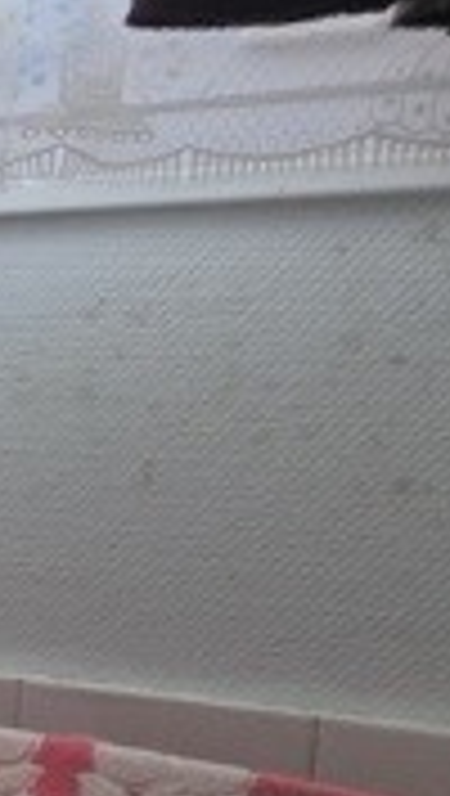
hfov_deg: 10.0
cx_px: -1062
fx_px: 1353
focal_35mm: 64
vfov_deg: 32.6
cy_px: 499
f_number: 1.9
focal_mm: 2.2
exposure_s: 1/100
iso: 250
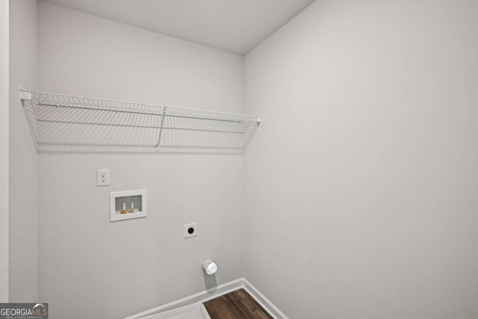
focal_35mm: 16
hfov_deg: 96.7
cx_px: 239
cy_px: 160
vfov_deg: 73.7
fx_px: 212
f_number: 8
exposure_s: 1/15
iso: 360
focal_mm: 16
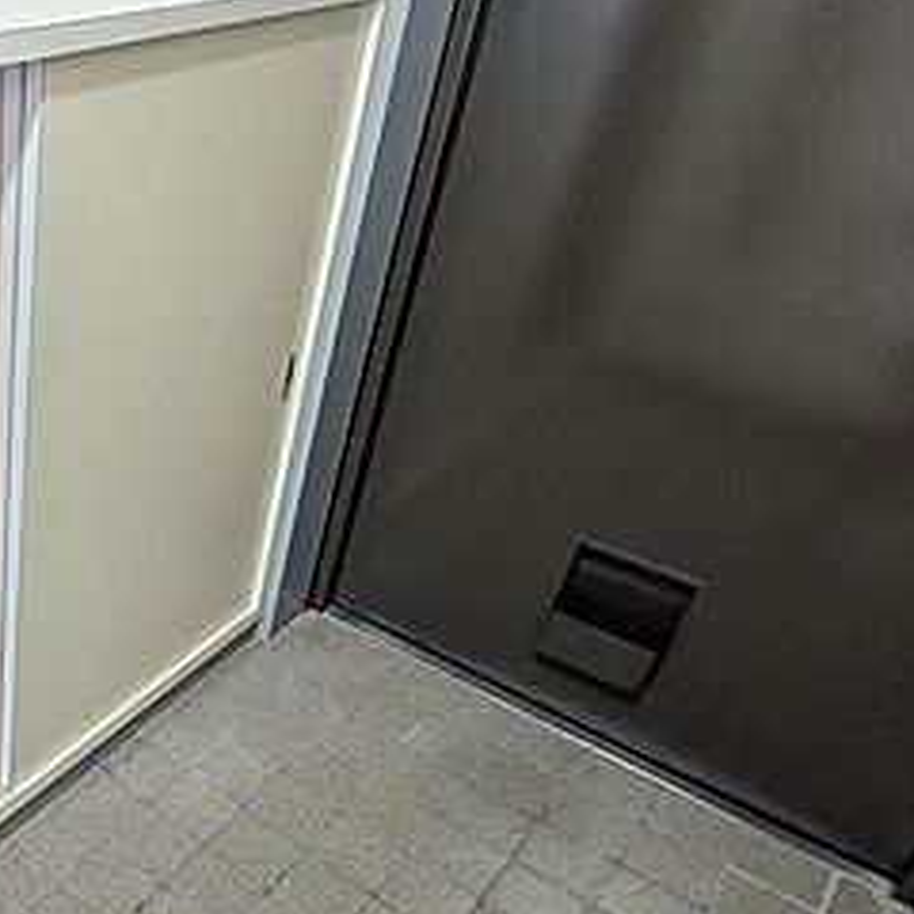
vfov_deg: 49.7
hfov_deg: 39.9
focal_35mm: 33
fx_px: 986
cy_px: 468
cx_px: -103
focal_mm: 1.83
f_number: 2.2
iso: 727
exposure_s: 1/40
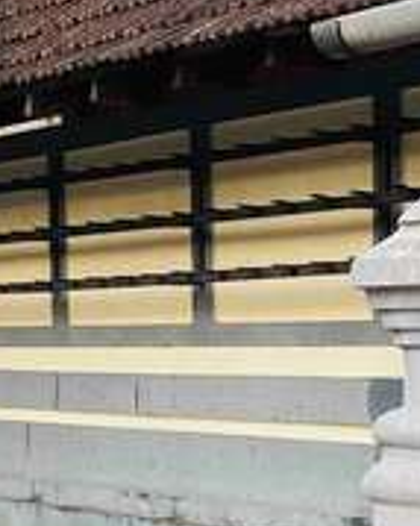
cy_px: 470
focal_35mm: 145
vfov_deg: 13.2
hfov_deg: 10.6
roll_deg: -1.0
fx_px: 2255
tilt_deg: -2.9
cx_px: 153
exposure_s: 1/122
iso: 32
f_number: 1.8
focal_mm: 4.25
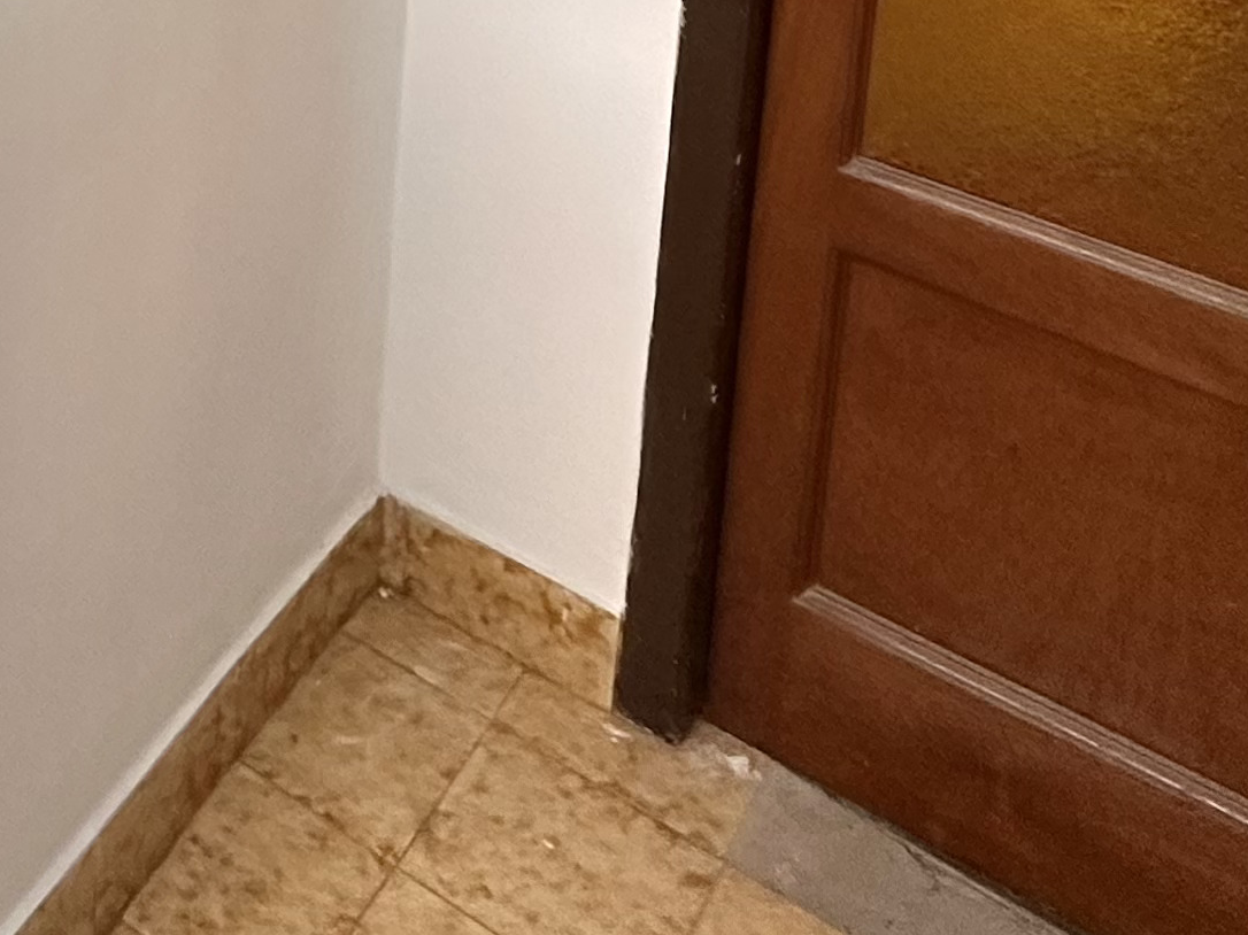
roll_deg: -1.7
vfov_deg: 21.3
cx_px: -229
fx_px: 1874
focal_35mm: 52
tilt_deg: -7.1
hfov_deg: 31.3
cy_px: -627
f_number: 2.2
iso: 250
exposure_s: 1/99
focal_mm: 2.22
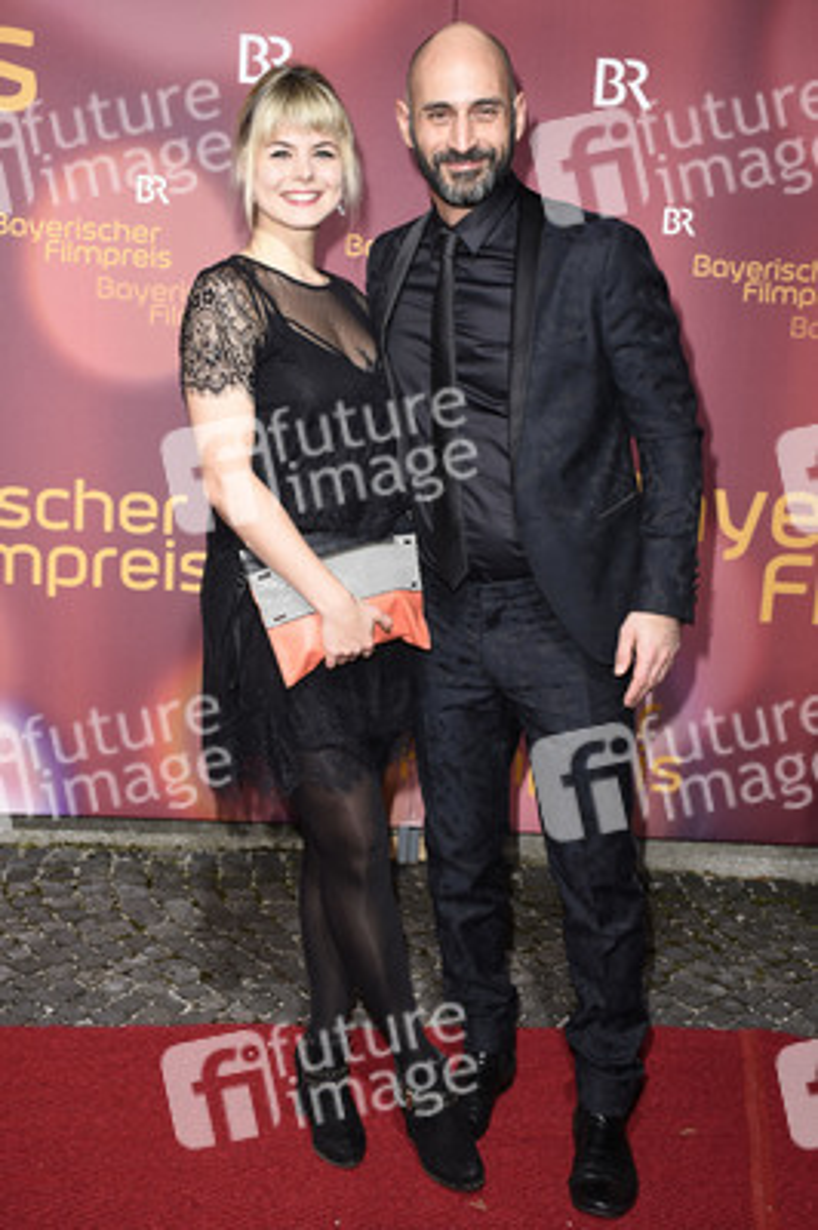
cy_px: 615
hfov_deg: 34.2
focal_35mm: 39
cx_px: 409
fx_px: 1331
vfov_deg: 49.6
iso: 320
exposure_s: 1/160
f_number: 6.3
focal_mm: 26
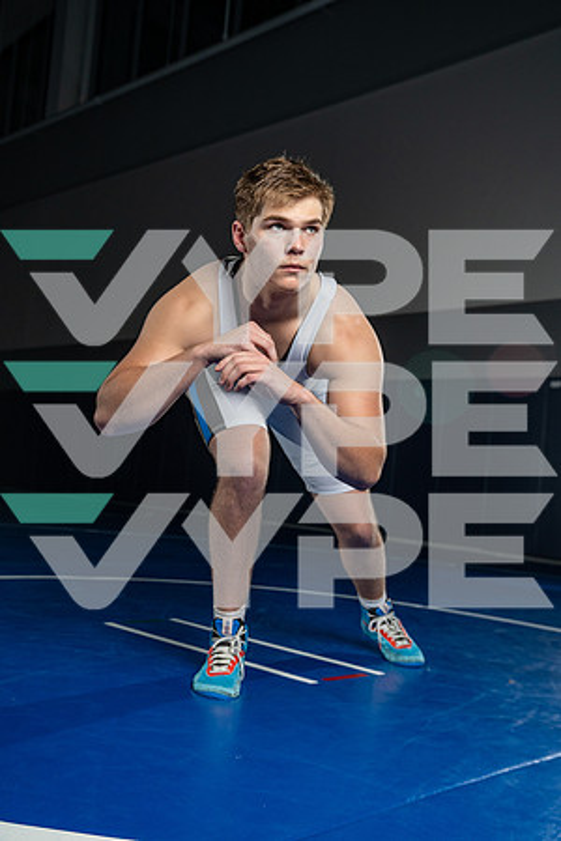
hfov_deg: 35.9
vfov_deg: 51.9
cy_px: 420
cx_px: 280
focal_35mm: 37
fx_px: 865
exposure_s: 1/125
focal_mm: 37
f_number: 4
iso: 800
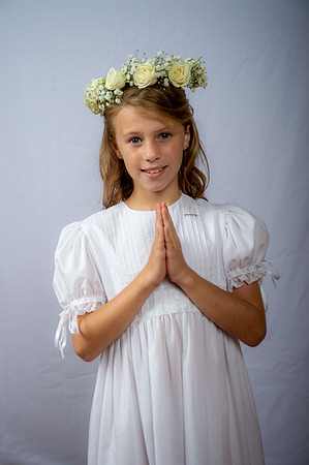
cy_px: 232
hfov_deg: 20.6
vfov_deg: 30.5
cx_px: 154
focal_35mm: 66
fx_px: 852
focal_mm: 66
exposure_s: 1/200
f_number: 6.3
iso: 250
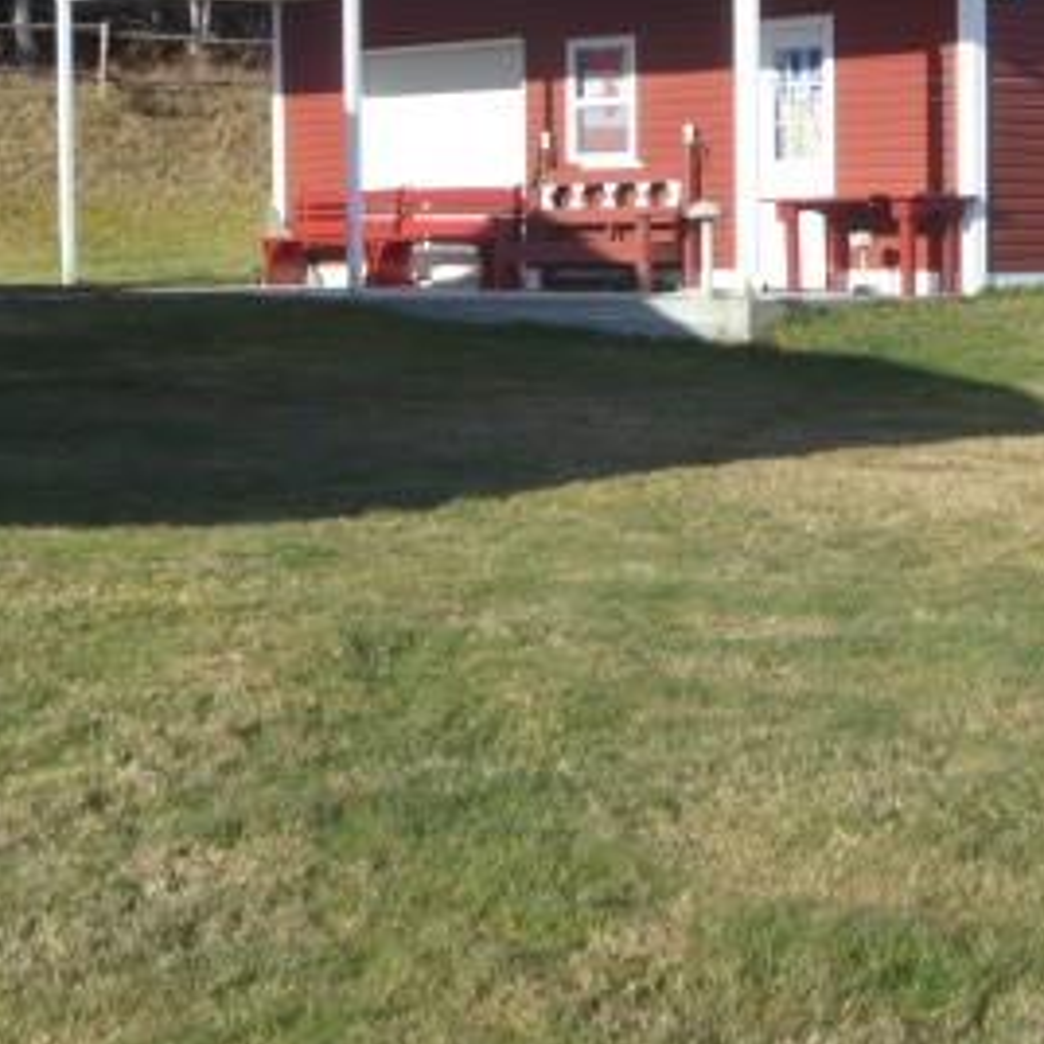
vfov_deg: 23.3
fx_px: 2525
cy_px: 397
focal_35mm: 74
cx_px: 775
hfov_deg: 23.1
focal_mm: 6.3
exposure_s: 1/250
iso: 80
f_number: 4.5
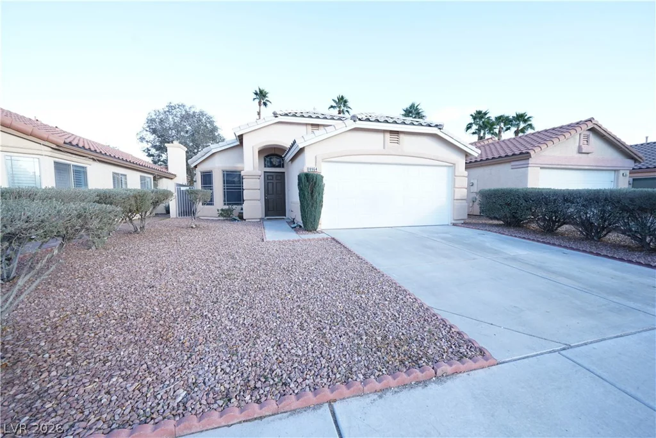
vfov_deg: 81.2
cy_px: 219
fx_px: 255
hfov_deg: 104.2
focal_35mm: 14
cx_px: 328
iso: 500
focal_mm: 14
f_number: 8
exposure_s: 1/125
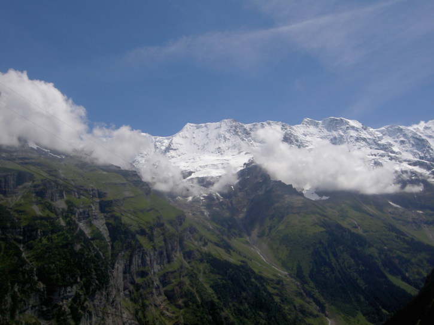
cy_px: 162
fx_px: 426
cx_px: 217
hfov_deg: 54.0
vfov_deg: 41.8
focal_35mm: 34
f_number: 4.7
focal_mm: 5.6
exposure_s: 1/1000
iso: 50
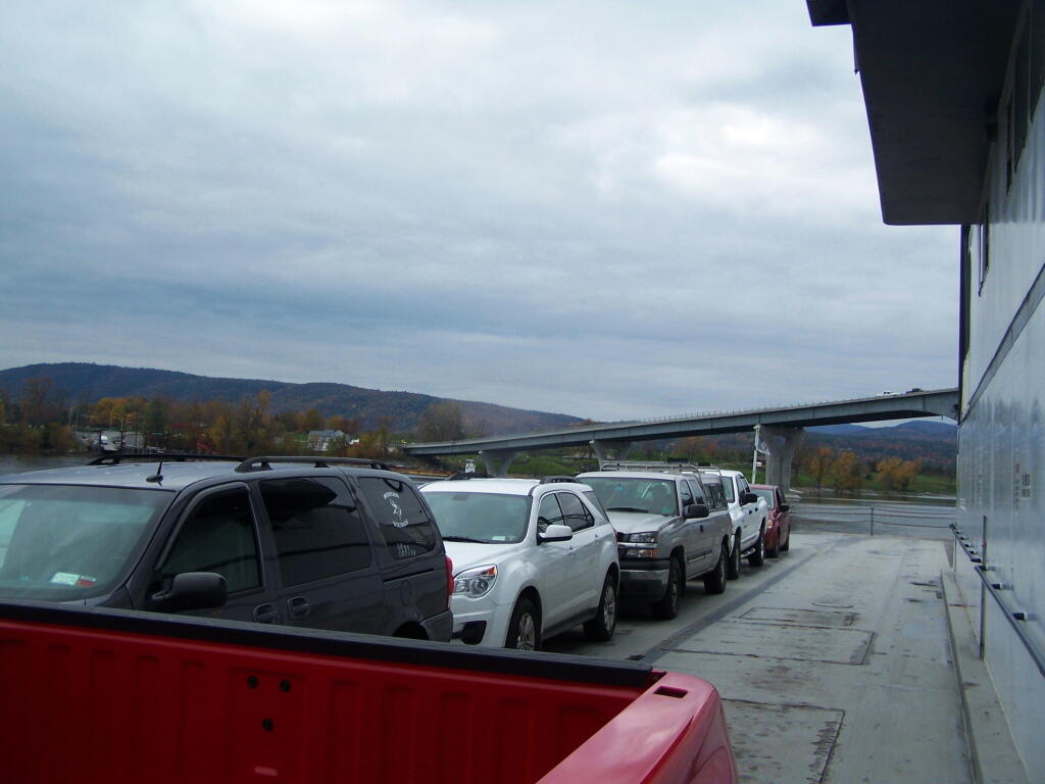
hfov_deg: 49.0
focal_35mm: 38
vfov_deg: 37.7
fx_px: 1147
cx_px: 522
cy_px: 392
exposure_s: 1/800
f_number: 2.8
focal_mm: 6.3
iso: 80
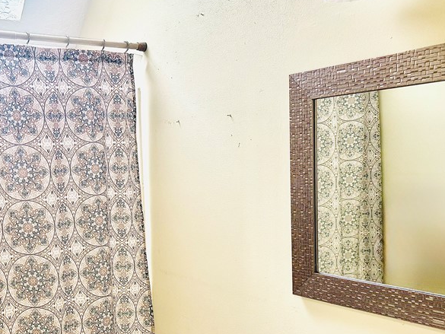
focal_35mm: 42
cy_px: 233
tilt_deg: -6.3
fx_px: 540
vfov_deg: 33.9
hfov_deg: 43.7
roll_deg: +2.7
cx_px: 125
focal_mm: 6.76
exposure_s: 1/60
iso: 250
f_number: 1.78
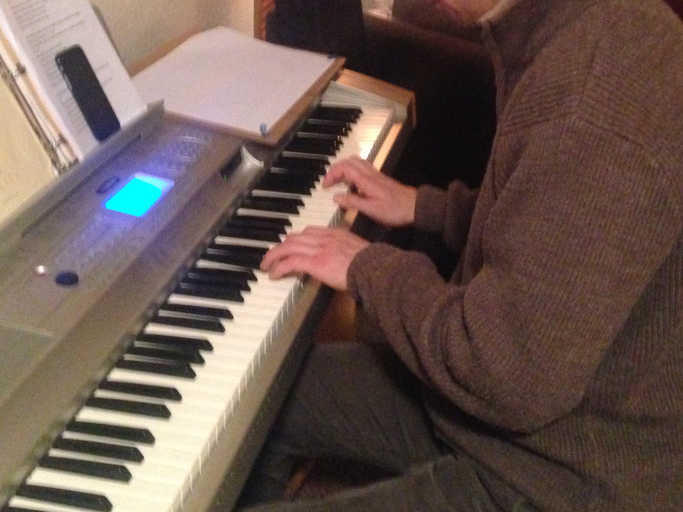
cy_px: 116
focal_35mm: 52
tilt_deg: -20.9
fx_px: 1026
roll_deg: -2.5
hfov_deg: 36.8
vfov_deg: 27.6
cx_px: 341
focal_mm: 4.12
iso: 800
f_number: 2.4
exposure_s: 1/15
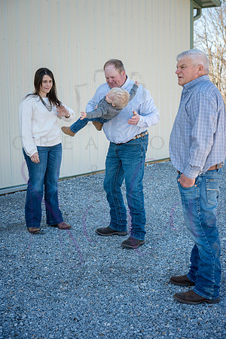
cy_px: 170
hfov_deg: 23.0
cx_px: 113
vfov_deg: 33.9
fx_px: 556
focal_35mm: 59
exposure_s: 1/640
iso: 400
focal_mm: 59
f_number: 5
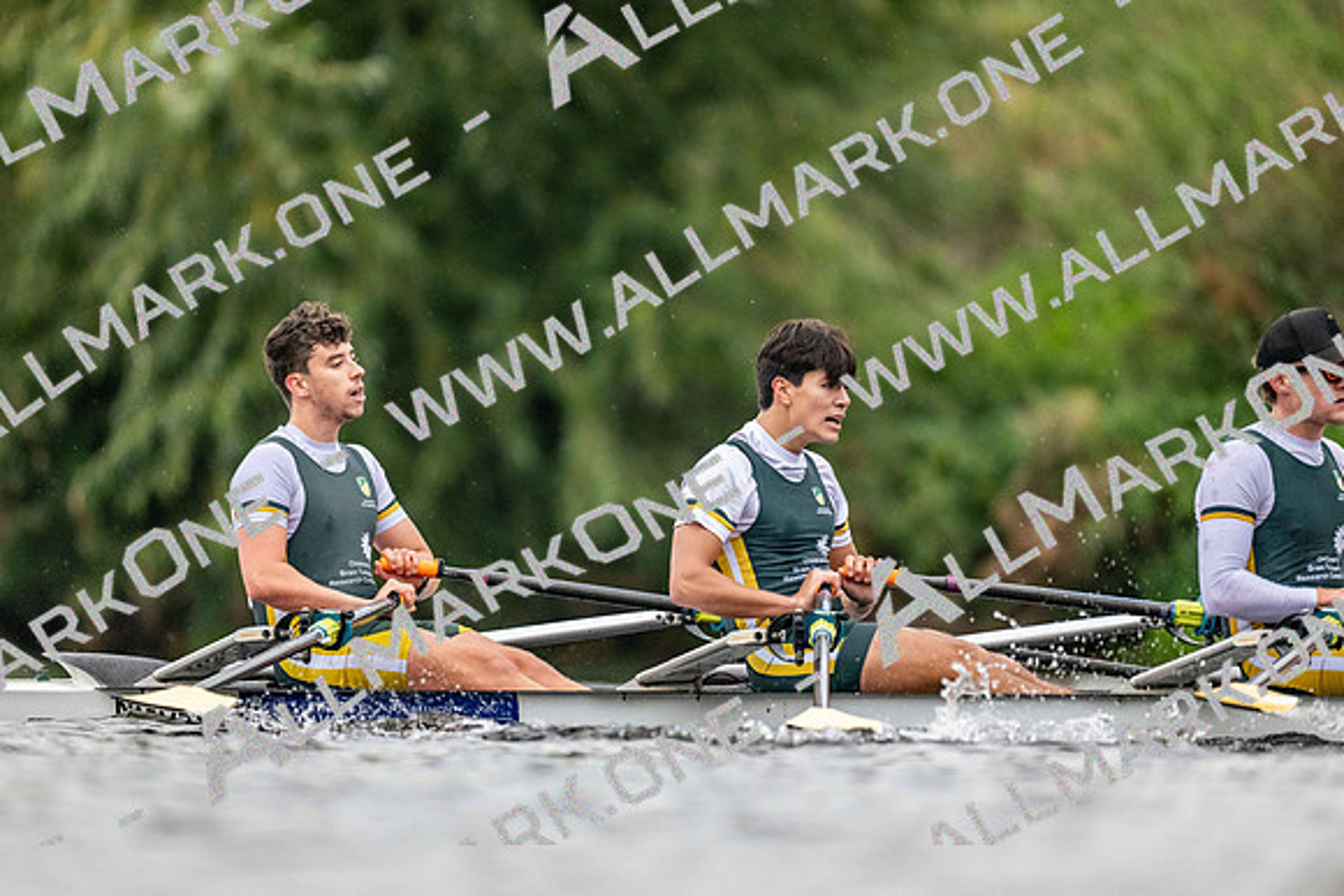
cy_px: 448
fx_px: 22404
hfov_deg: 3.4
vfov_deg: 2.3
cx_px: 672
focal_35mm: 600
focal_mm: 600
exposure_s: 1/2500
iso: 3600
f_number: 4
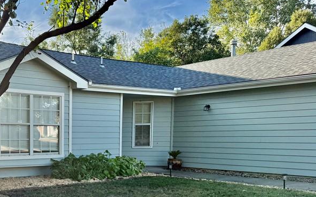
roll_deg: +0.9
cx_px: 48
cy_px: 163
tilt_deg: -3.9
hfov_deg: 42.5
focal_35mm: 44
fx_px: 379
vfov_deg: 28.5
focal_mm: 6.76
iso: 100
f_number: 1.78
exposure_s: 1/1553
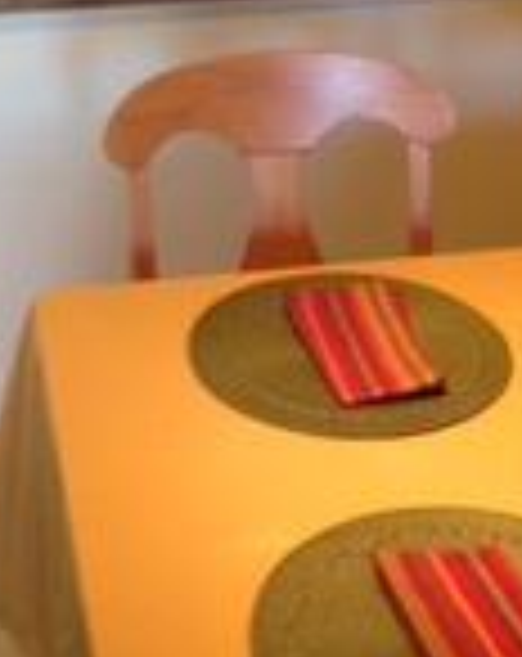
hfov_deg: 18.0
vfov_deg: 20.6
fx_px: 1648
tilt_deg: -7.3
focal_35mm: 85
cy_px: -198
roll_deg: -1.5
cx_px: 216
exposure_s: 1/20
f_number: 2.4
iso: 100
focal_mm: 4.12
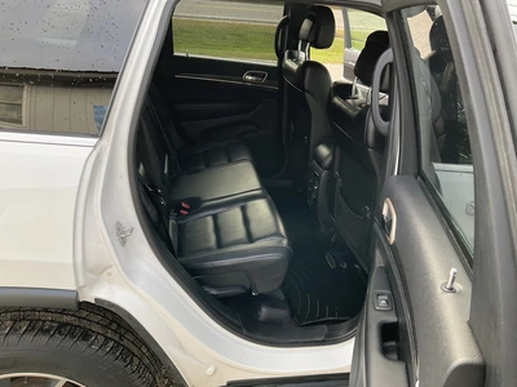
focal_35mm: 29
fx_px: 433
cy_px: 194
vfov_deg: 48.2
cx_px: 258
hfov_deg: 61.7
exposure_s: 1/132
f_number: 1.8
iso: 32
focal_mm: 3
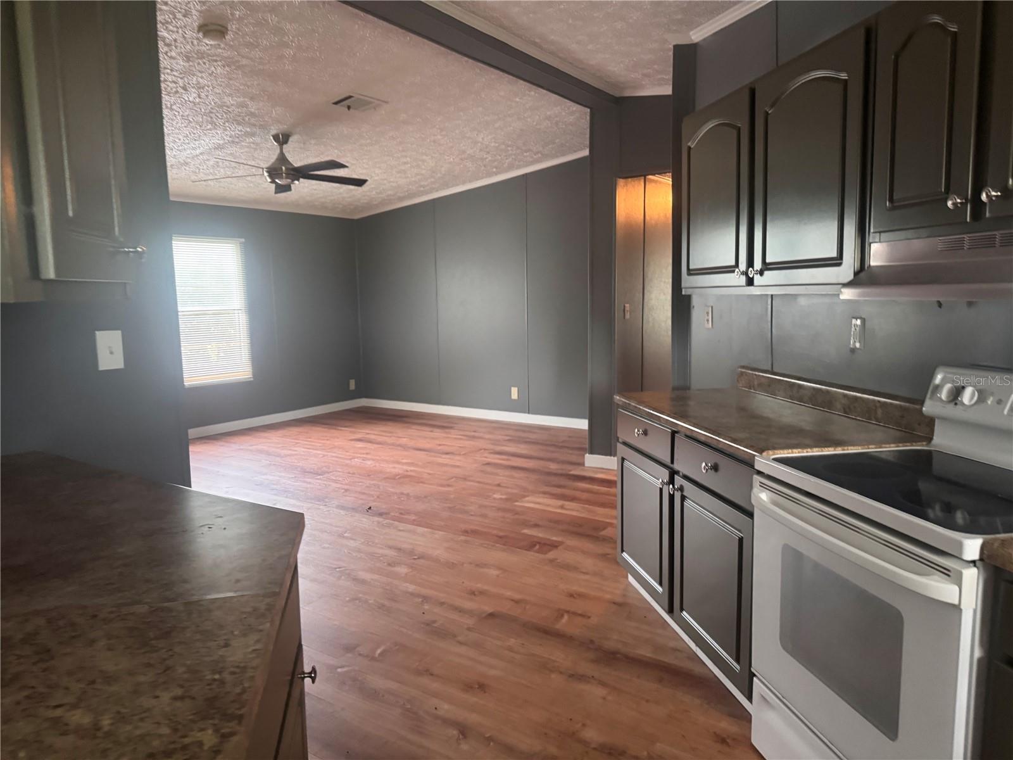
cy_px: 380
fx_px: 702
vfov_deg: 56.8
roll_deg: +1.0
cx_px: 506
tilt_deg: -7.3
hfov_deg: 71.6
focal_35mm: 24
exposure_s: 1/40
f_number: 1.78
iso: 640
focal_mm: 6.76
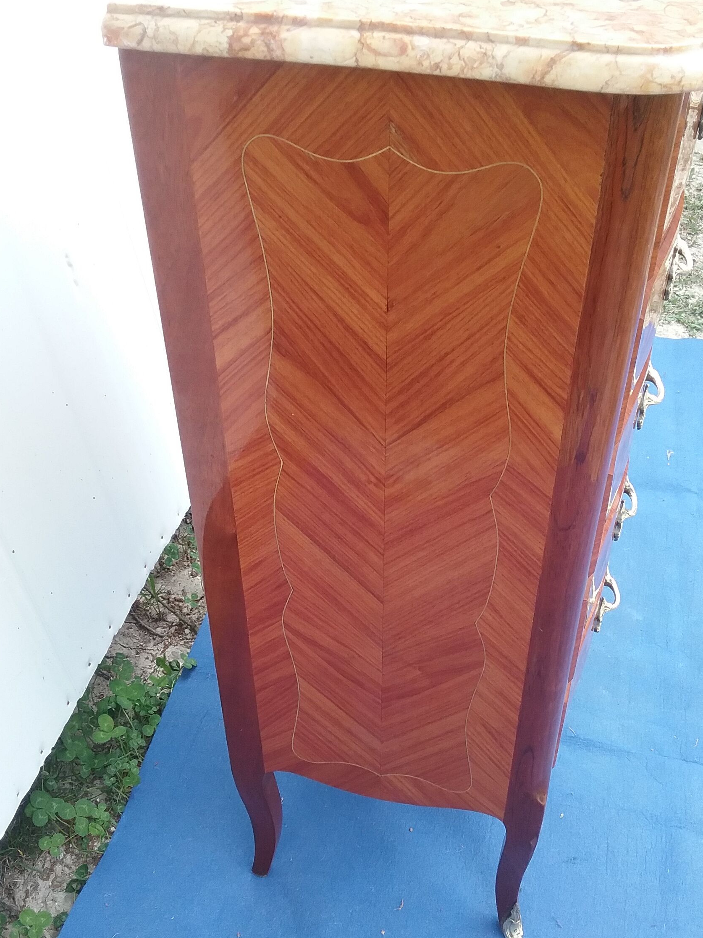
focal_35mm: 36
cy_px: 520
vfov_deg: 51.3
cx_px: 390
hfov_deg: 39.6
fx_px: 975
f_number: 2.2
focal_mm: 3.3
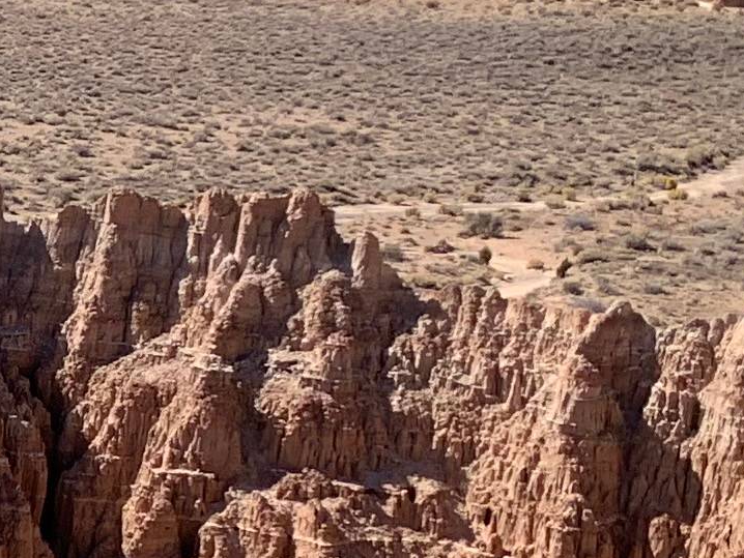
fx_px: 3139
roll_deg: -2.0
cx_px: -1115
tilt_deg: -12.5
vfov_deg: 10.1
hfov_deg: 11.1
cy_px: 420
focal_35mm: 146
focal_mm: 4.25
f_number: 1.8
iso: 25
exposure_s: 1/2309
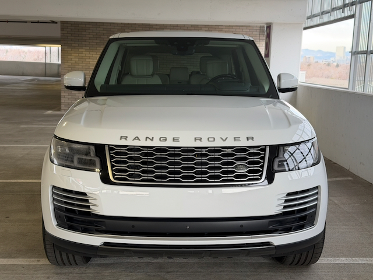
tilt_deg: -9.9
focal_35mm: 48
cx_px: 186
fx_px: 517
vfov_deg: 30.3
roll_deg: -2.8
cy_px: 140
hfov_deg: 39.7
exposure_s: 1/170
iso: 64
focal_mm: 6.76
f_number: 1.78
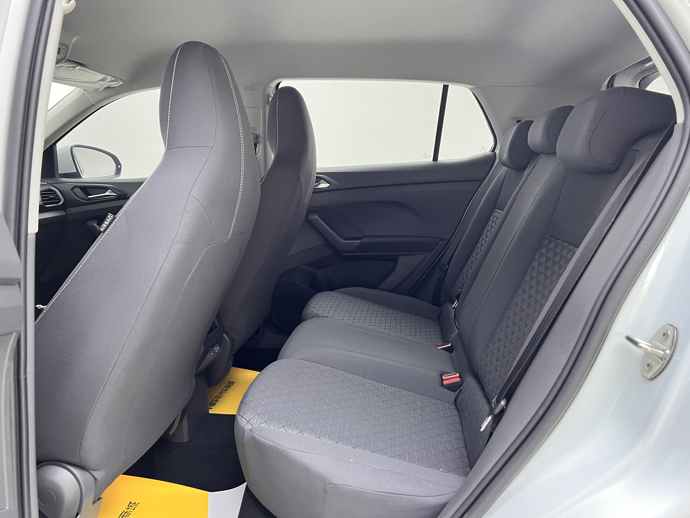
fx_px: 518
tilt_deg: -11.7
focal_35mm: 26
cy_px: 259
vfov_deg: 53.1
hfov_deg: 67.3
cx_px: 345
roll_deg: +0.3
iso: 200
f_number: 1.5
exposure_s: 1/50
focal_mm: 5.7
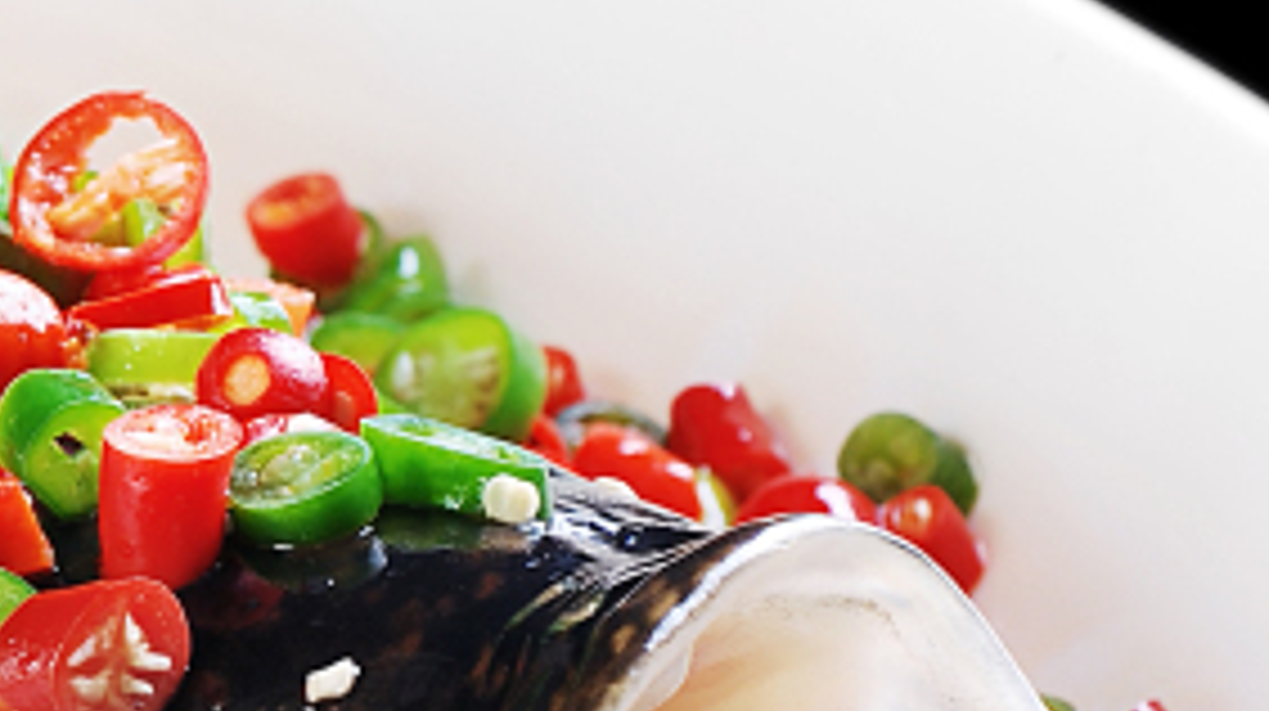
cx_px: -711
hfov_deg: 6.2
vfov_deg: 3.5
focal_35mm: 343
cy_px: 556
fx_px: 11531
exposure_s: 1/125
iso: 125
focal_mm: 60
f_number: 10
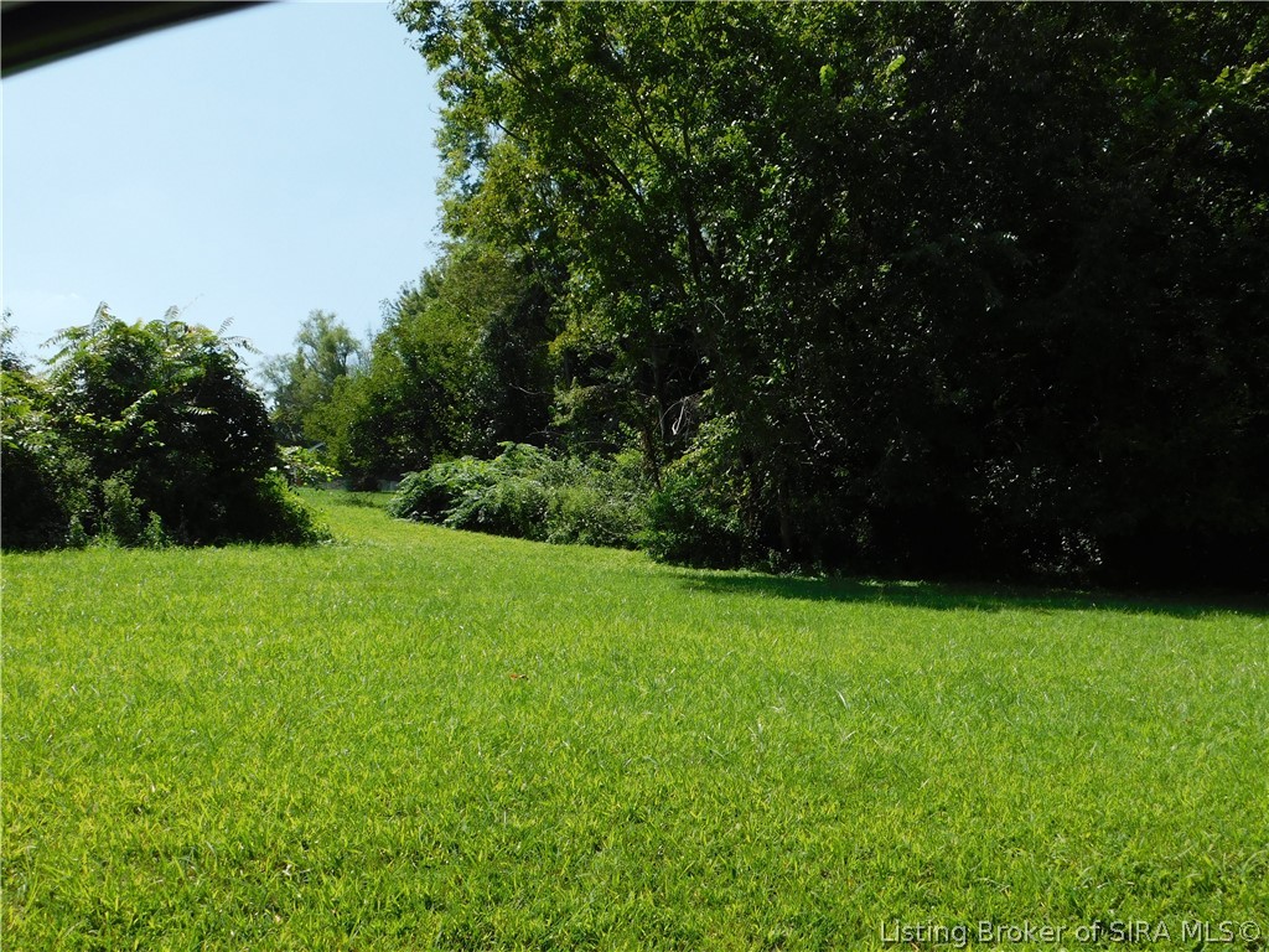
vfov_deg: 39.7
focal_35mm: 36
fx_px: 1320
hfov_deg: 51.4
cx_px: 634
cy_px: 476
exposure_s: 1/1000
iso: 125
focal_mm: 6.3
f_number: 3.5
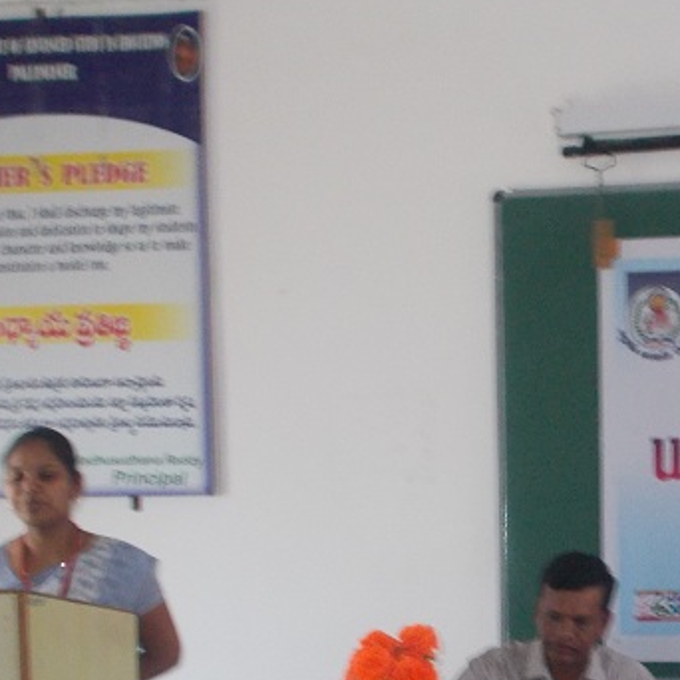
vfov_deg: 16.4
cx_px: 698
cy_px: 602
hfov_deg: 16.2
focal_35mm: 105
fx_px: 2334
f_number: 4.2
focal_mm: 7.9
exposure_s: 1/30
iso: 320
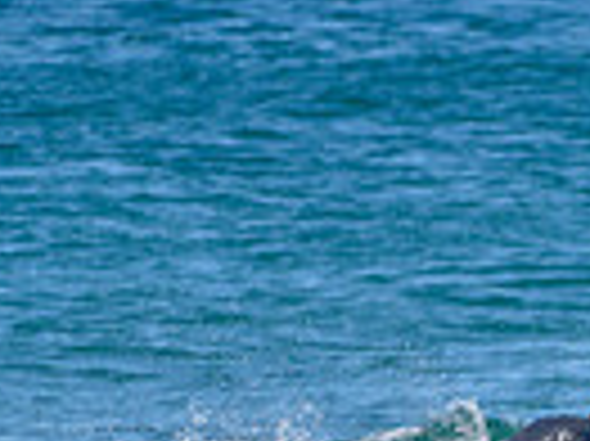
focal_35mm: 2126
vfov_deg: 0.7
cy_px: 605
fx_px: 36203
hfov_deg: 0.9
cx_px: 585
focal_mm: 500
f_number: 5.6
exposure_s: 1/2000
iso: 180
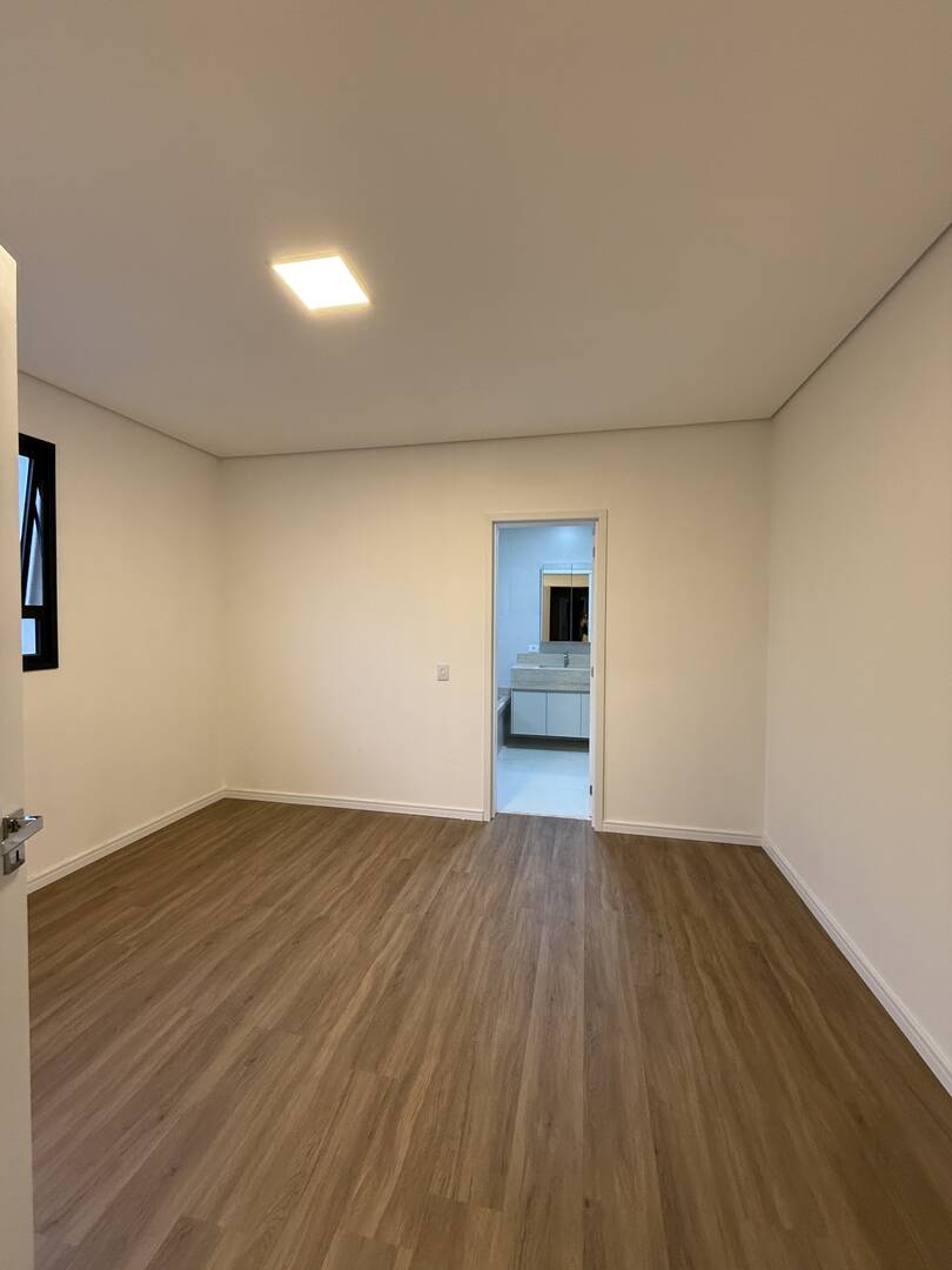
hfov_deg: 85.7
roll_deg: -1.4
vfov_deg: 102.1
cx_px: 476
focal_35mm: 14
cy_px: 635
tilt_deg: -1.4
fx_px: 513
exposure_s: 1/60
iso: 200
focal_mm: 2.22
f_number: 2.2
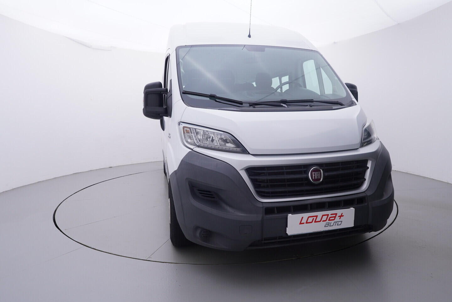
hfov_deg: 77.3
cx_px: 226
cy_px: 151
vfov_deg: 56.2
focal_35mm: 22
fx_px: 283
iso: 200
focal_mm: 15
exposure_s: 1/80
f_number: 5
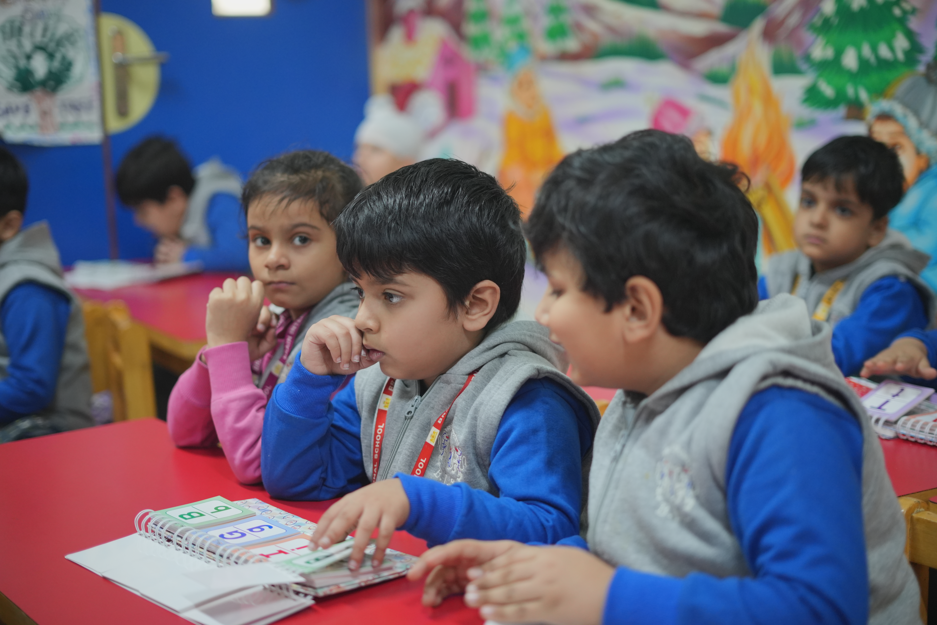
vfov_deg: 27.0
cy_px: 312
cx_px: 468
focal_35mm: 50
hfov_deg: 39.6
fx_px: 1301
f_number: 1.8
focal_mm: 50
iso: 1600
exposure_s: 1/160
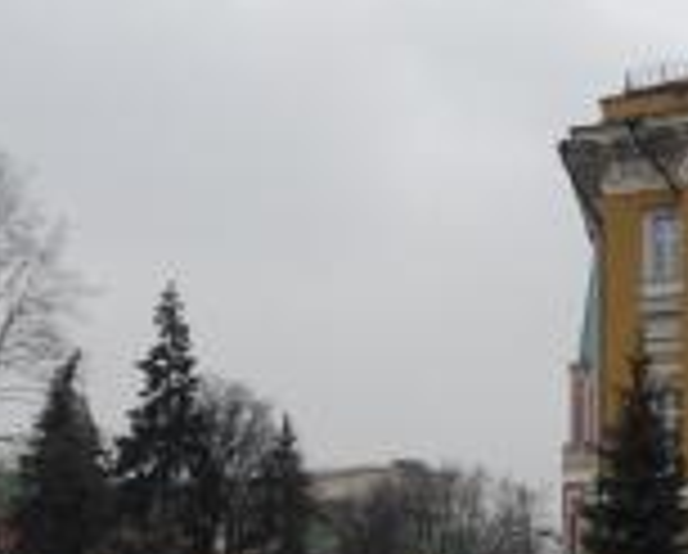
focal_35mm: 132
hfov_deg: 14.4
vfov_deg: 11.7
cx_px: 621
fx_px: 2693
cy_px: 291
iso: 200
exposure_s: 1/125
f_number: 5.6
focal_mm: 32
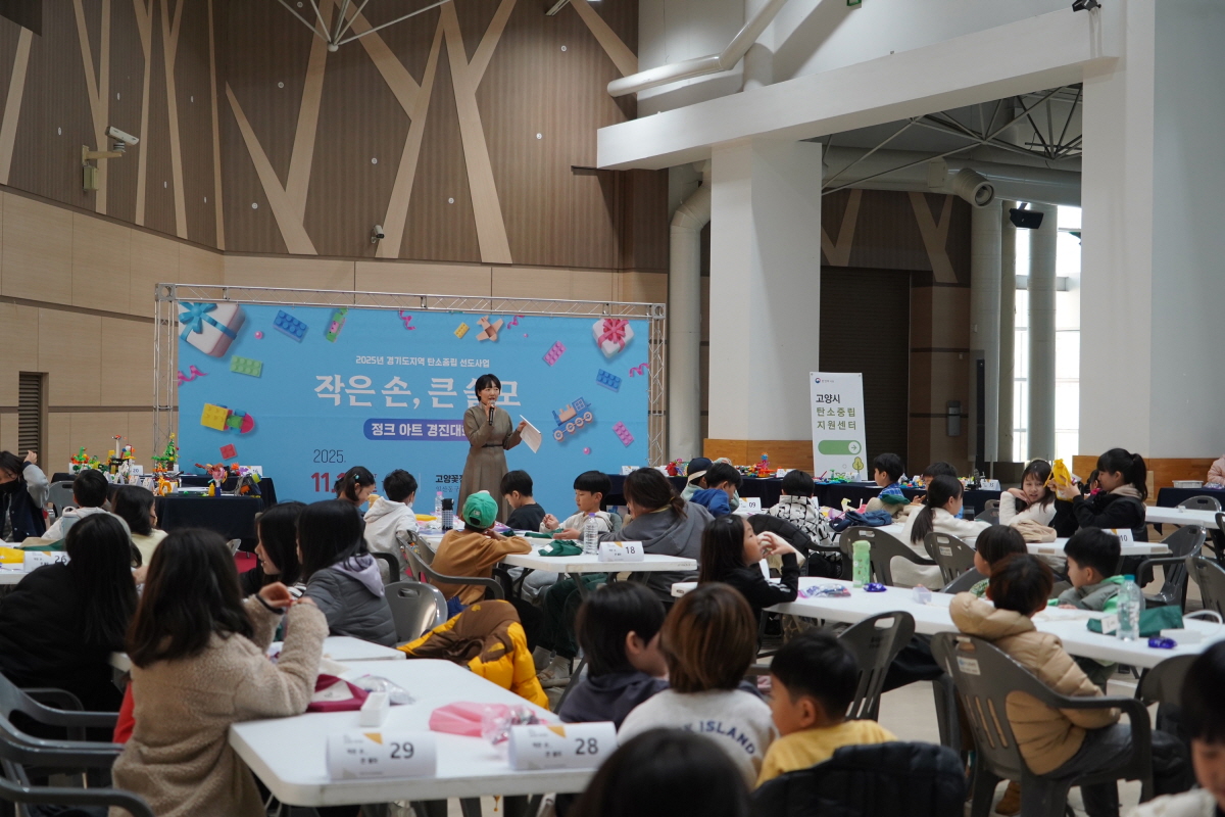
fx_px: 1871
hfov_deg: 36.2
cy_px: 408
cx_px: 612
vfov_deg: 24.6
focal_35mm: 55
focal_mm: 55
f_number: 5
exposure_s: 1/160
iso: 1600
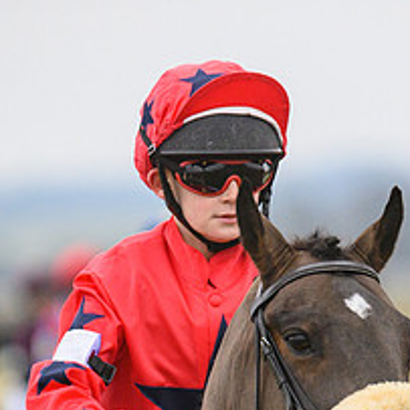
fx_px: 8791
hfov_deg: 2.7
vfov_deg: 2.7
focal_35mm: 656
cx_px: 263
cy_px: 297
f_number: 5
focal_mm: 270
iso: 1000
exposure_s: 1/2000
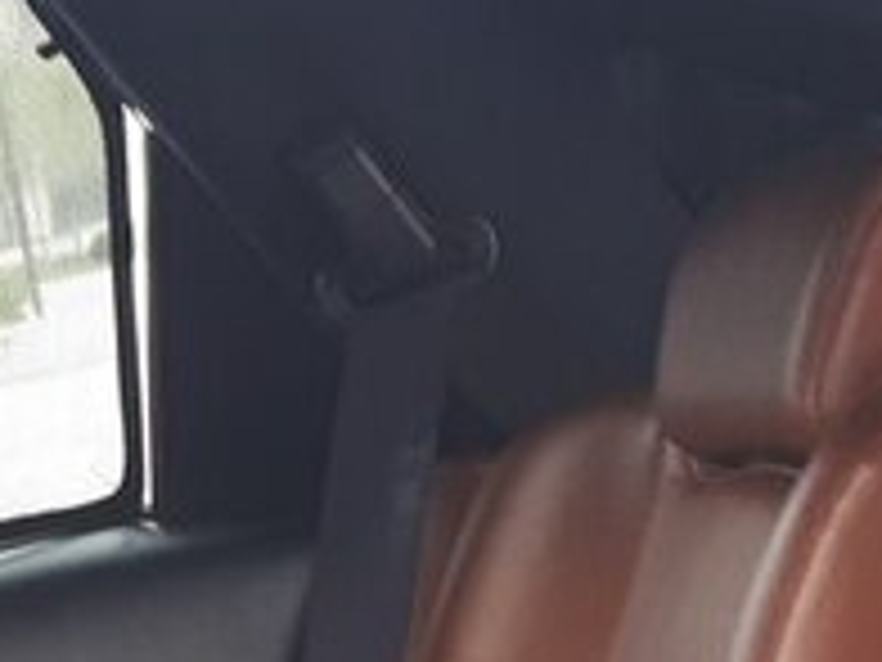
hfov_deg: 18.7
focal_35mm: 91
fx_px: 2319
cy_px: 858
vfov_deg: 15.5
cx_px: -482
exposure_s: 1/50
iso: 64
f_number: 1.9
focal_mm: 3.6
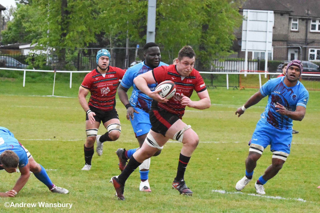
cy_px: 106
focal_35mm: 225
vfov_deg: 6.1
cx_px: 160
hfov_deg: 9.1
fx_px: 2000
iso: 16000
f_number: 14
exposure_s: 1/3200
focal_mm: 150
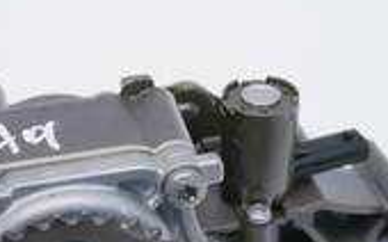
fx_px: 951
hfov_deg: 23.0
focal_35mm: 90
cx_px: 137
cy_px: 240
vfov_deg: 14.3
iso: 200
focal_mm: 15
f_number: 3.7
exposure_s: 1/100
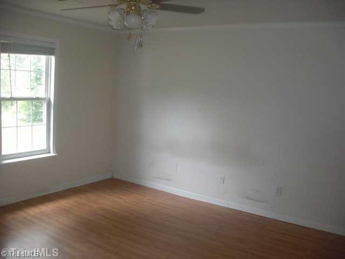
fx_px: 359
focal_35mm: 36
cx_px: 172
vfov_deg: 39.7
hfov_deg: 51.4
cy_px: 130
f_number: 2.8
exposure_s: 1/60
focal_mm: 6.3
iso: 200
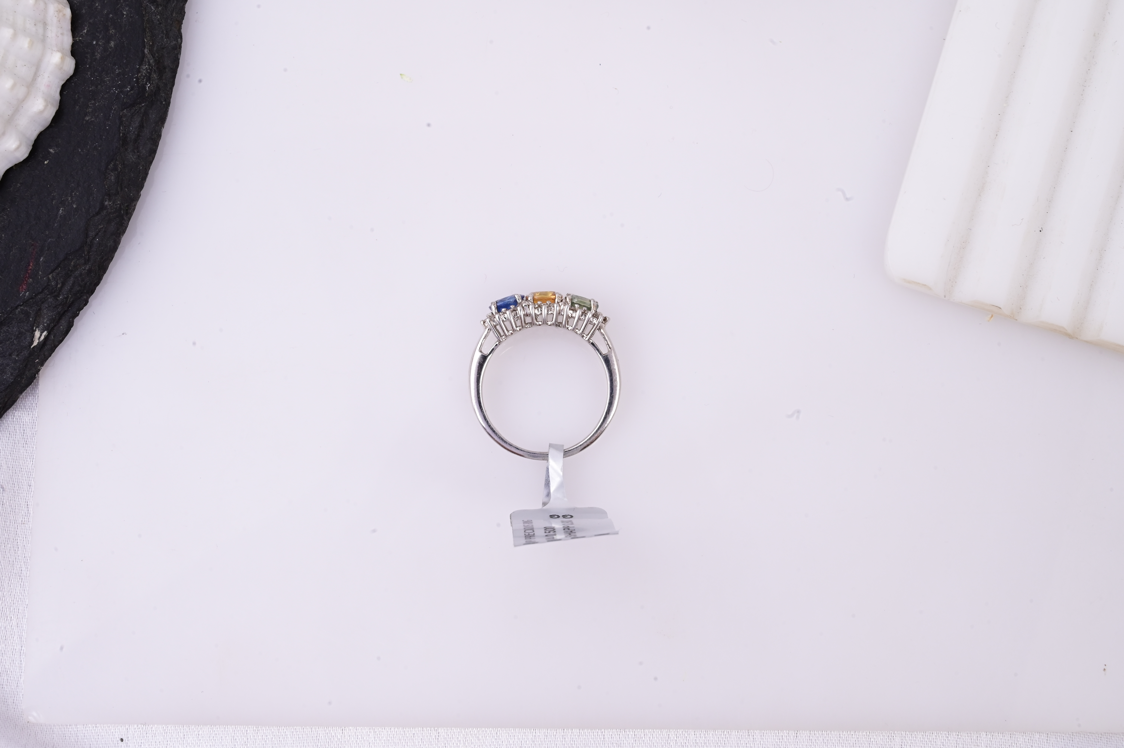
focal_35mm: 70
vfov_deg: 19.4
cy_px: 374
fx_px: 2184
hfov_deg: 28.9
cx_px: 562
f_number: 20
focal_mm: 70
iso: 640
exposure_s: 1/80
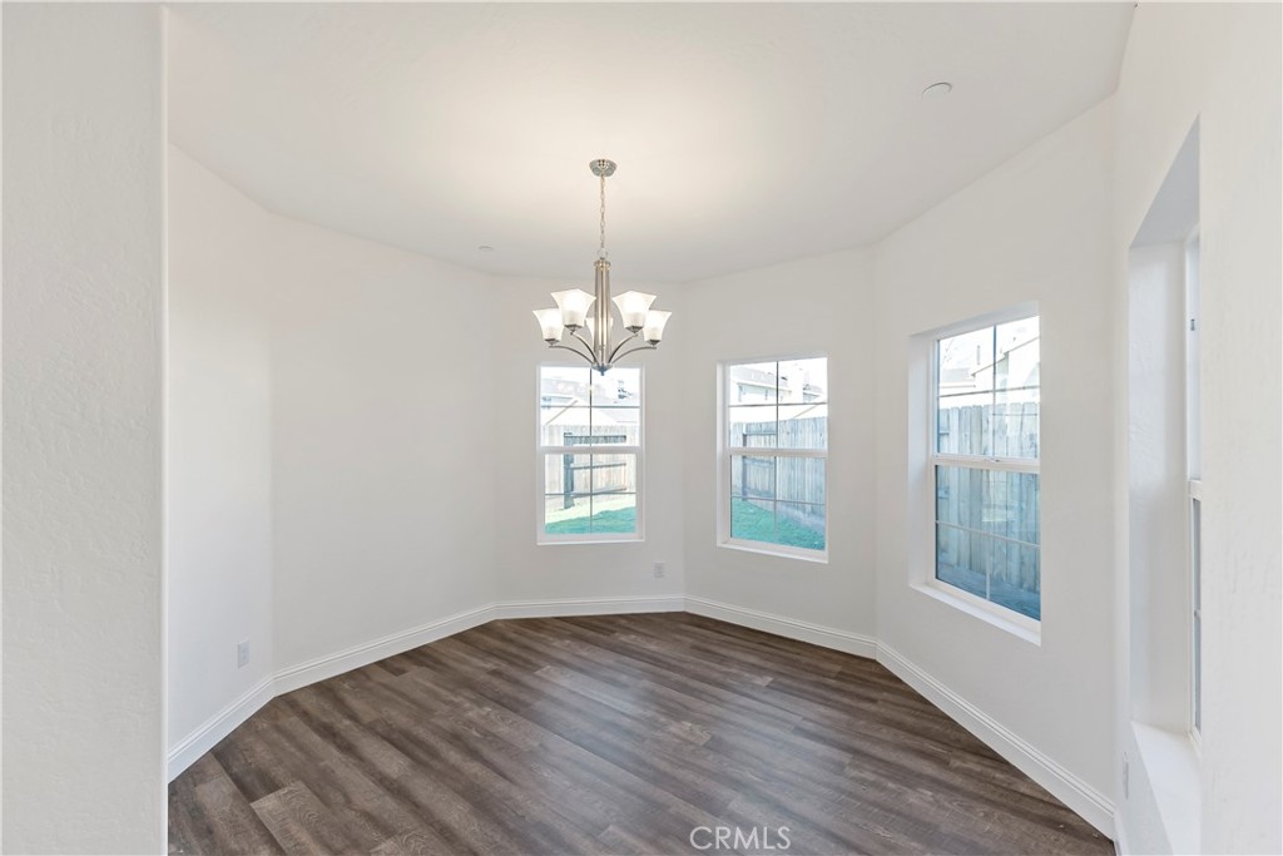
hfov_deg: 104.2
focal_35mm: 14
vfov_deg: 81.2
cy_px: 428
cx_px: 642
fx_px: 499
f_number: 4
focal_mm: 14
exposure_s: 1/160
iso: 250
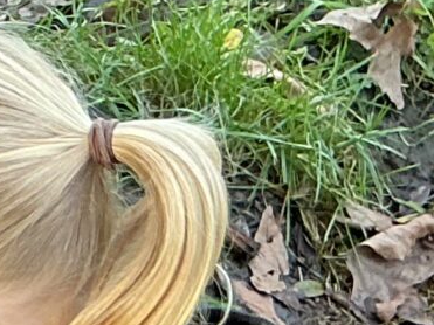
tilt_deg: -46.3
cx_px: -557
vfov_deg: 7.2
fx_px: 2507
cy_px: 556
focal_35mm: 200
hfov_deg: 9.0
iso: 50
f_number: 1.8
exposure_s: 1/100
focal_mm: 3
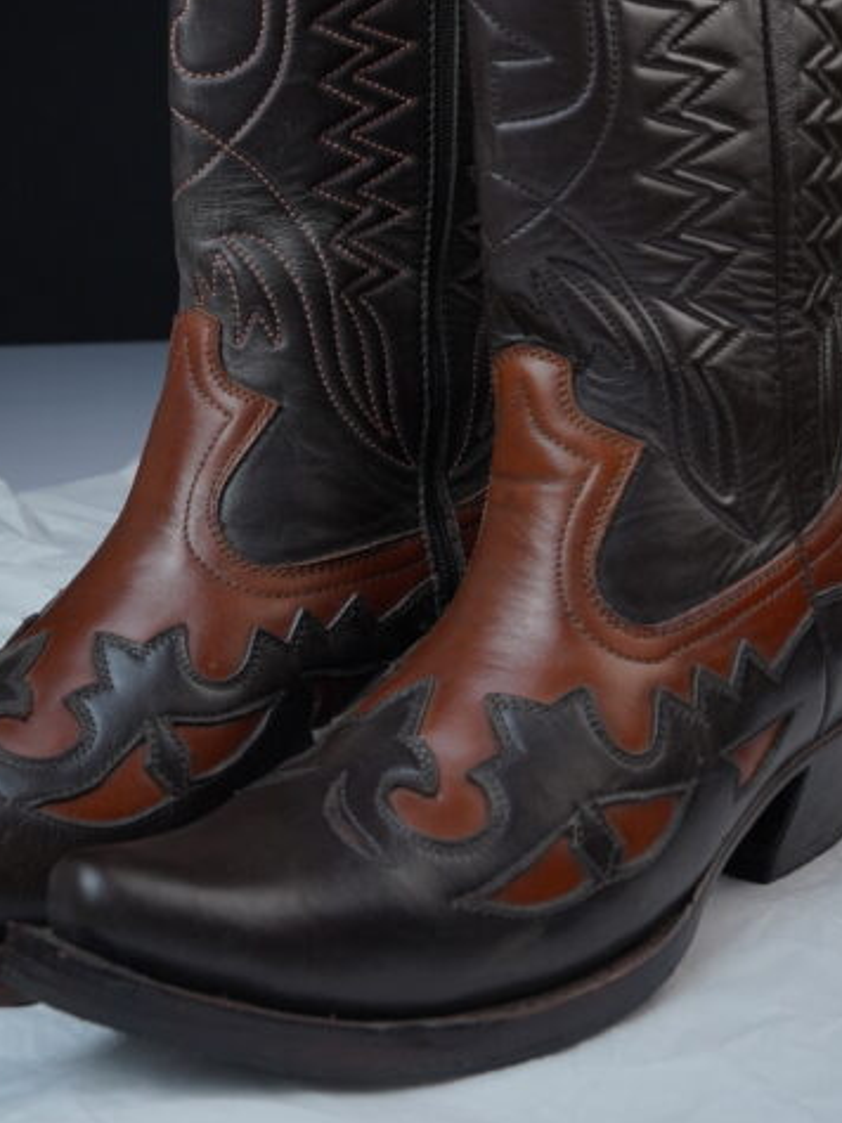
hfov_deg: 27.7
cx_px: 255
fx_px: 1690
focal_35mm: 52
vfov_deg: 34.8
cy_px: 130
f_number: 8
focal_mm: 28.6
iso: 400
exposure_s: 1/100
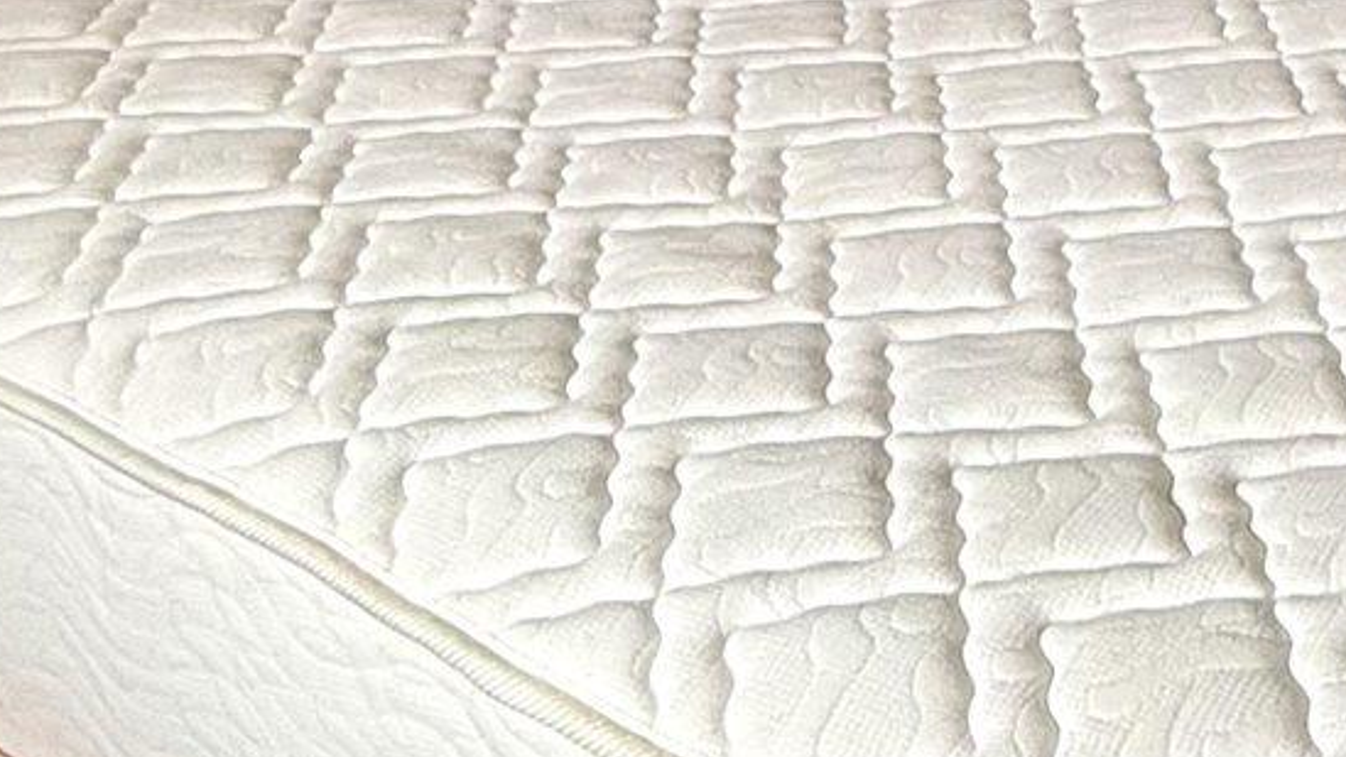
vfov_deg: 15.8
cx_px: 1532
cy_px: -637
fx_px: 2285
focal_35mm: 64
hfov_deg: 29.2
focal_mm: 2.22
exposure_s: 1/99
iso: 250
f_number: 2.2
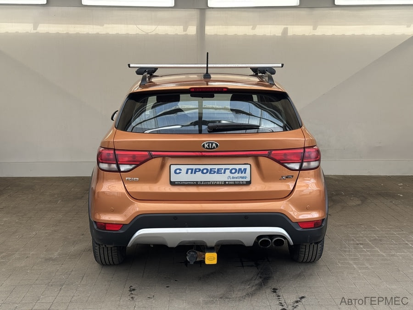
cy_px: 155
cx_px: 206
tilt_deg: -9.0
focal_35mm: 48
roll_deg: -0.7
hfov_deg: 39.7
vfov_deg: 30.3
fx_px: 573
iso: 64
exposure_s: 1/491
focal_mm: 6.76
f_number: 1.78
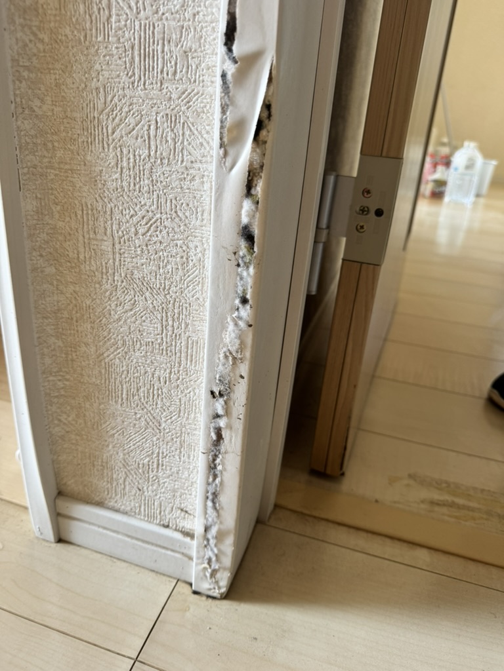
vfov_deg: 71.6
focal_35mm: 24
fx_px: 466
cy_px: 336
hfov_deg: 56.8
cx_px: 252
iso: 125
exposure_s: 1/121
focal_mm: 6.76
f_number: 1.78
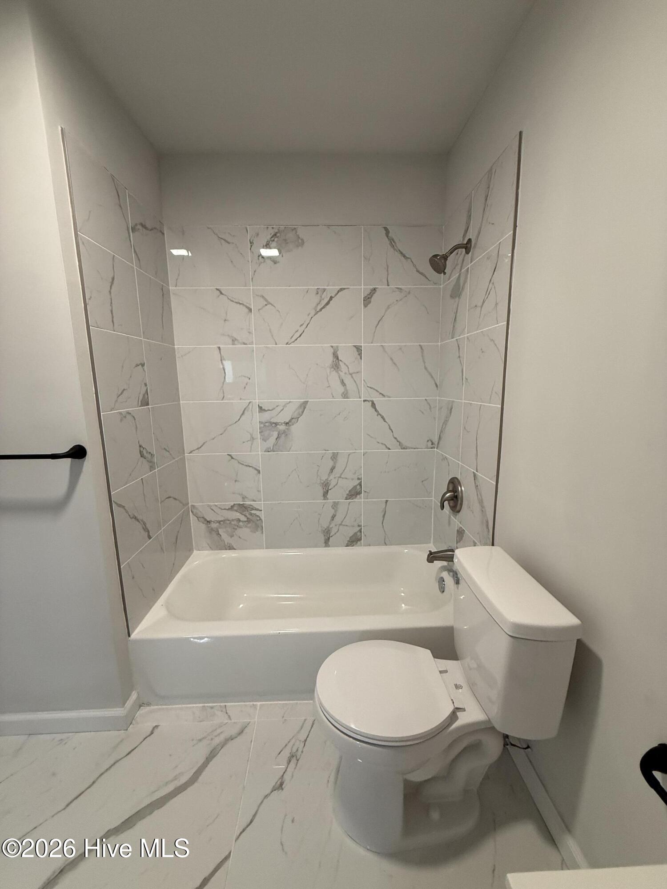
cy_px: 444
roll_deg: +0.6
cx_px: 334
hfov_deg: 85.7
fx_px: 360
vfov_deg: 102.1
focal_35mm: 14
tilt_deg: -10.0
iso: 250
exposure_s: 1/60
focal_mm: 2.22
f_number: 2.2
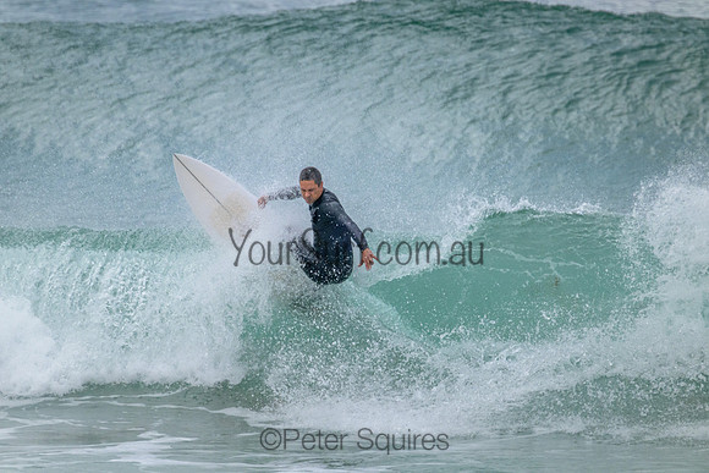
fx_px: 15759
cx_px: 354
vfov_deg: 1.7
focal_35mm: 800
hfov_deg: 2.6
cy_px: 236
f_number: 11
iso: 2800
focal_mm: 800
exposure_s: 1/1600
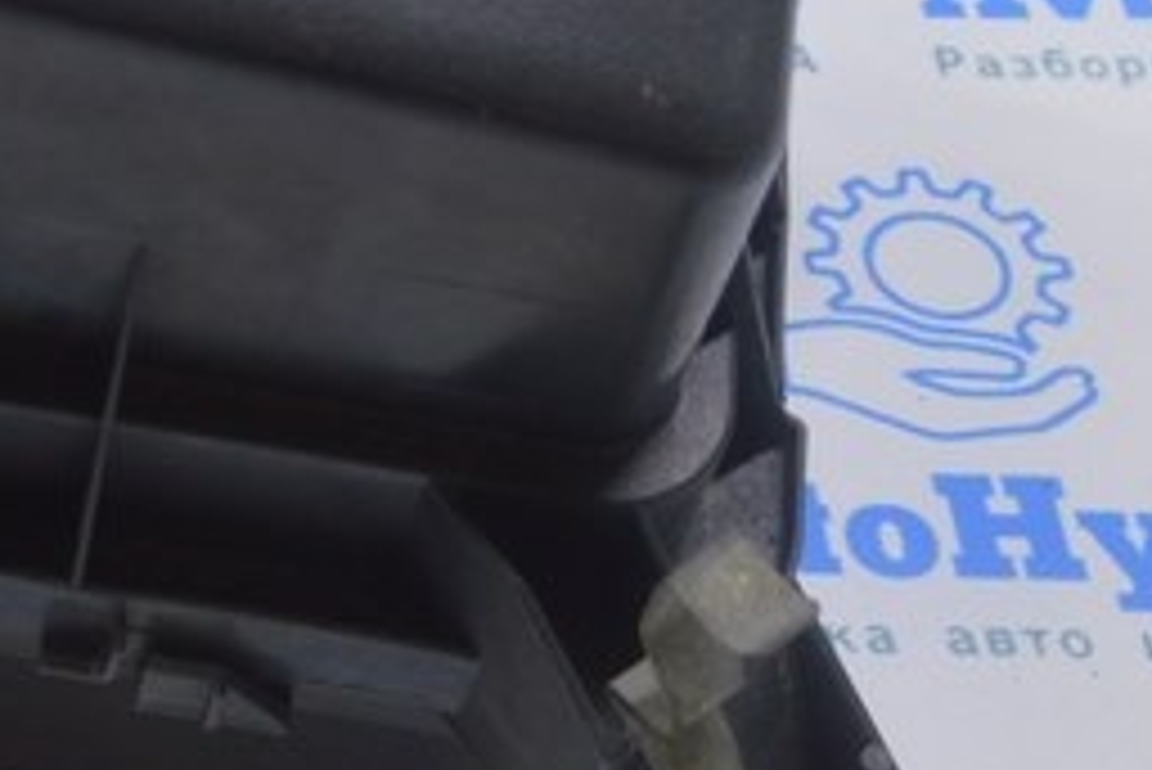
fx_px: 3842
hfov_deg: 16.1
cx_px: -378
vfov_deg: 11.1
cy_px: -304
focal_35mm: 120
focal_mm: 20
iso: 400
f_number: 5.6
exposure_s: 1/20
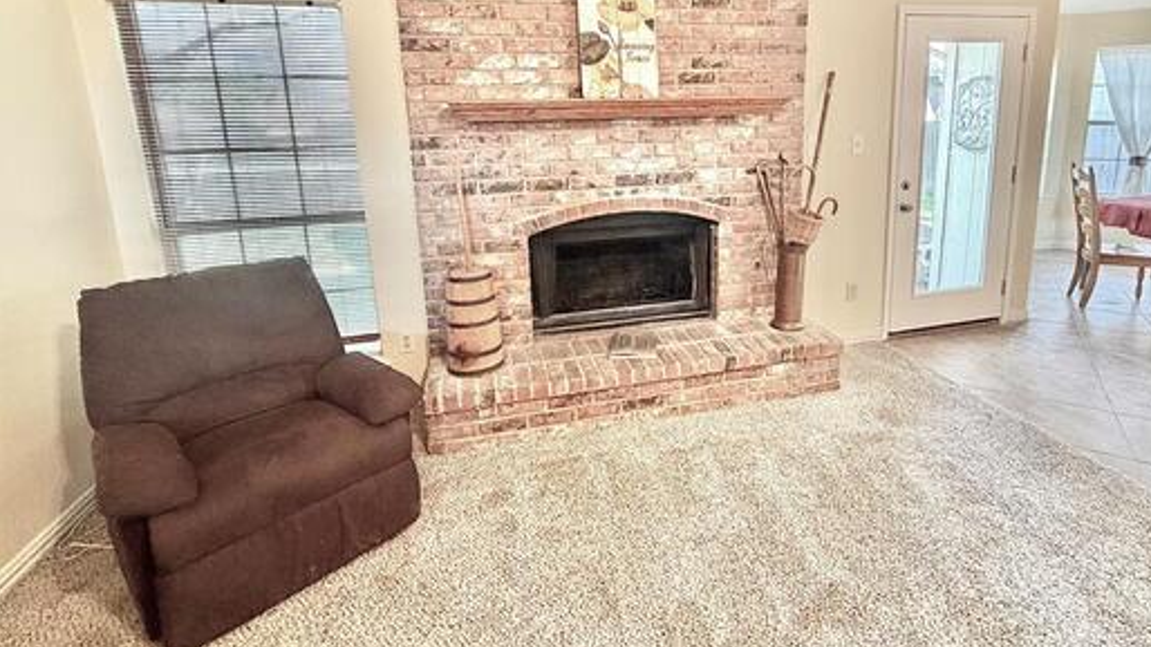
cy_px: 228
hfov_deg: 89.2
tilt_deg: -10.6
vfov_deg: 57.3
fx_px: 580
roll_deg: +1.6
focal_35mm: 19
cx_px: 643
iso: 500
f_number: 2.2
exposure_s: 1/60
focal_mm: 2.22
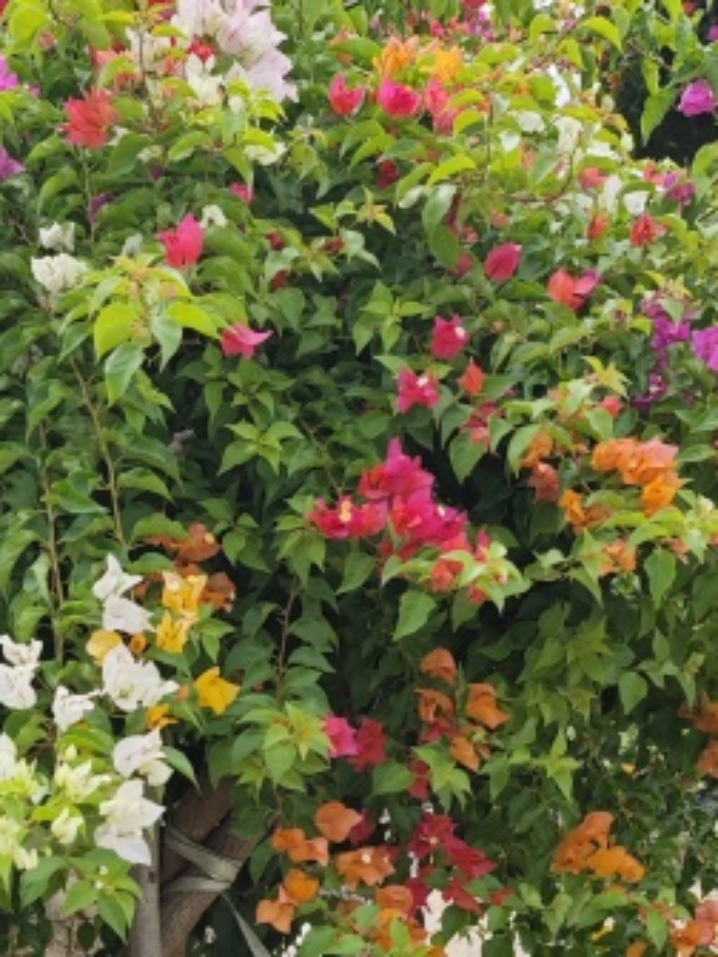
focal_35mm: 73
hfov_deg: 20.0
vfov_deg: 25.5
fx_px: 2019
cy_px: 933
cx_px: 199
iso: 50
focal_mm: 6.55
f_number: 1.6
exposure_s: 1/2214
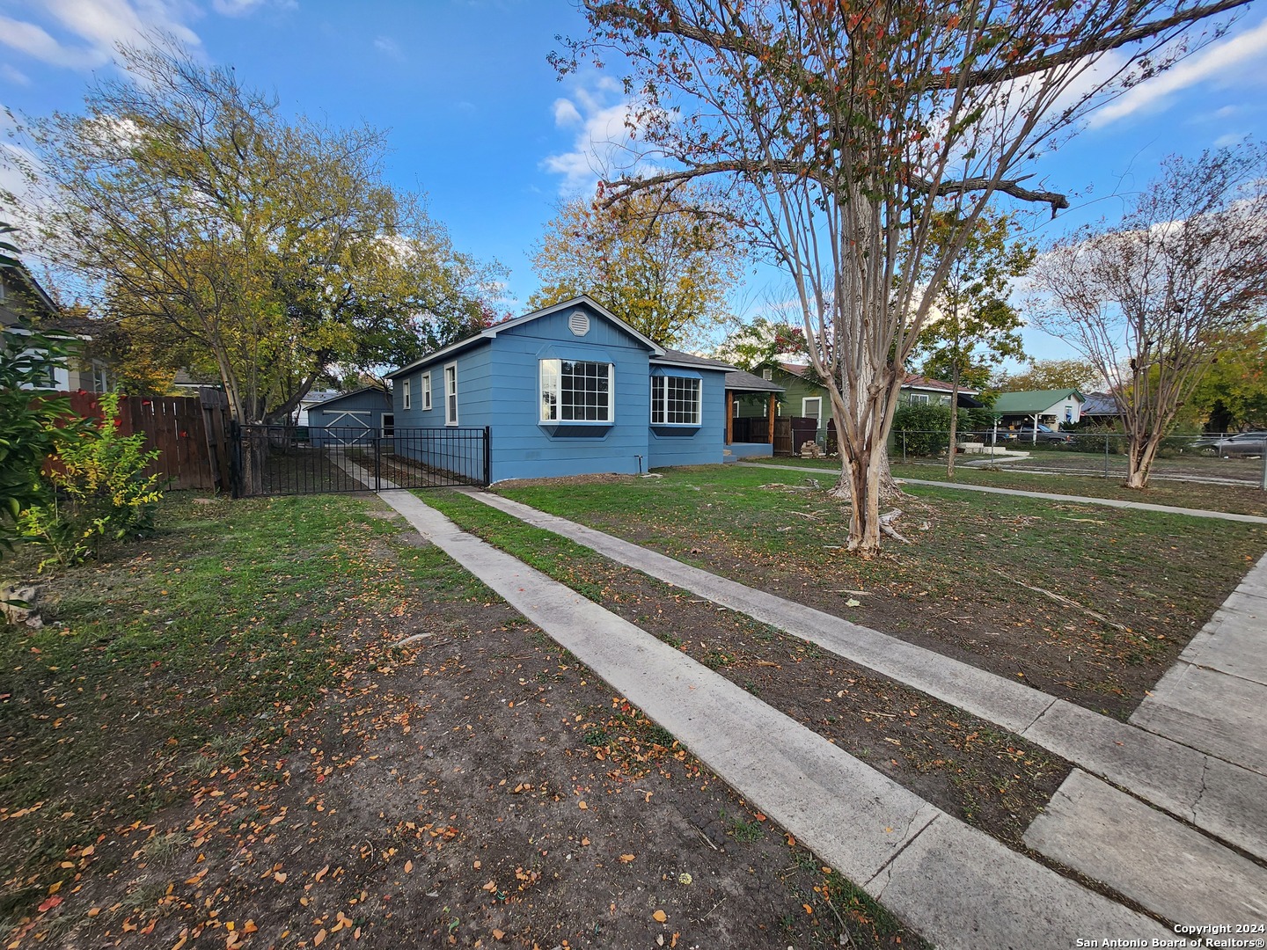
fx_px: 476
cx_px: 634
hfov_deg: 106.2
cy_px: 475
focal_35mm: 13
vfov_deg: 89.9
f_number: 2.2
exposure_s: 1/207
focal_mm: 1.74
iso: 32
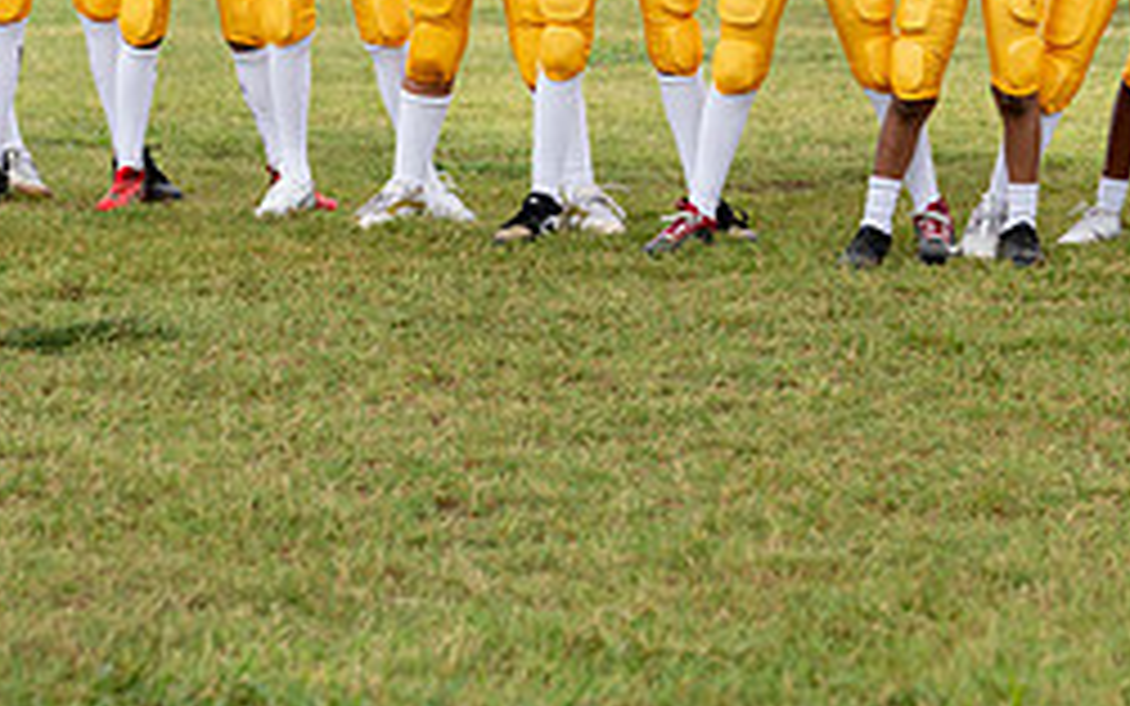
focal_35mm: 145
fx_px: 4466
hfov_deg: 14.3
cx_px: 948
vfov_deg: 9.0
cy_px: -85
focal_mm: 50
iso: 320
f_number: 2.2
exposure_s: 1/1000
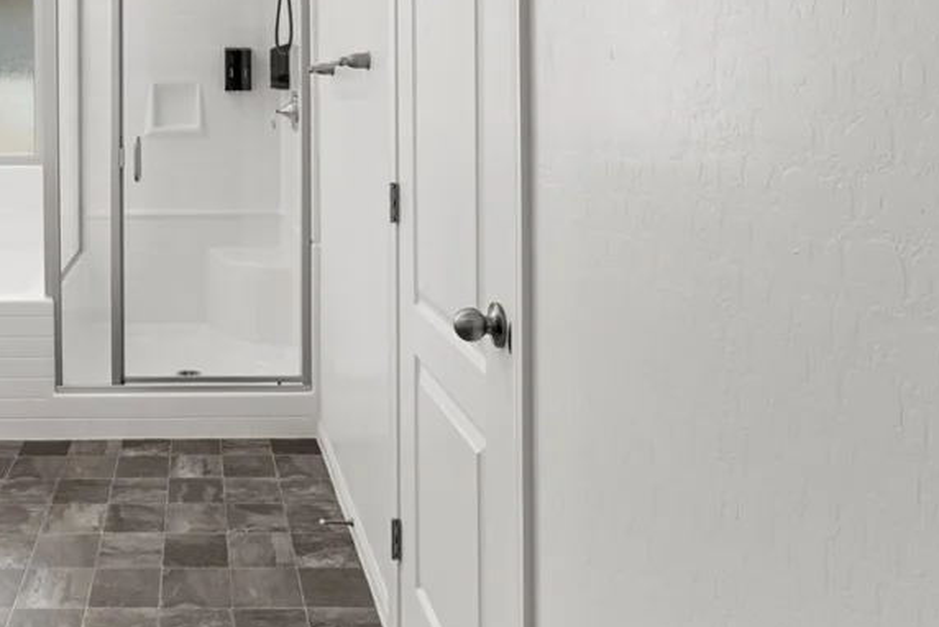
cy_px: 106
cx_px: 197
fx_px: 887
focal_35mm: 34
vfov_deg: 37.2
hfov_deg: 52.4
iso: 400
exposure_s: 1/20
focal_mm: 19
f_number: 8
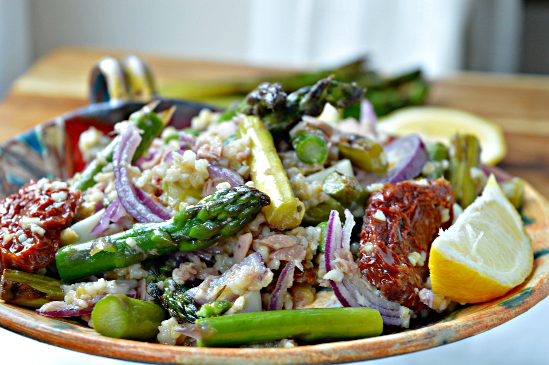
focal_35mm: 82
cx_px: 274
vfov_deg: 16.5
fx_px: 1257
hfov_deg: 24.6
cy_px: 182
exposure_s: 1/15
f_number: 5.6
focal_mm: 55
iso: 100
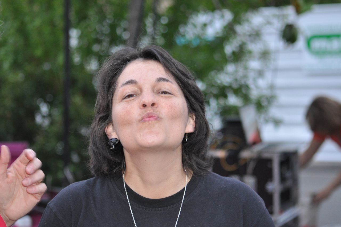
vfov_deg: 13.0
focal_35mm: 105
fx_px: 993
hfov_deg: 19.5
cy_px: 114
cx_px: 170
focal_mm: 70
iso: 800
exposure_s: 1/60
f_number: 4
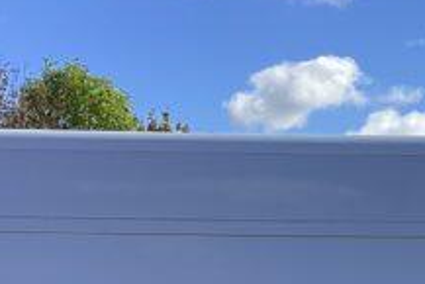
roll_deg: +1.8
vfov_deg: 11.0
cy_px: 467
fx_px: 1394
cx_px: 492
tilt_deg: -5.6
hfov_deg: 16.7
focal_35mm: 118
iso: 25
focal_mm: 3.3
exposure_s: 1/823
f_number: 2.4
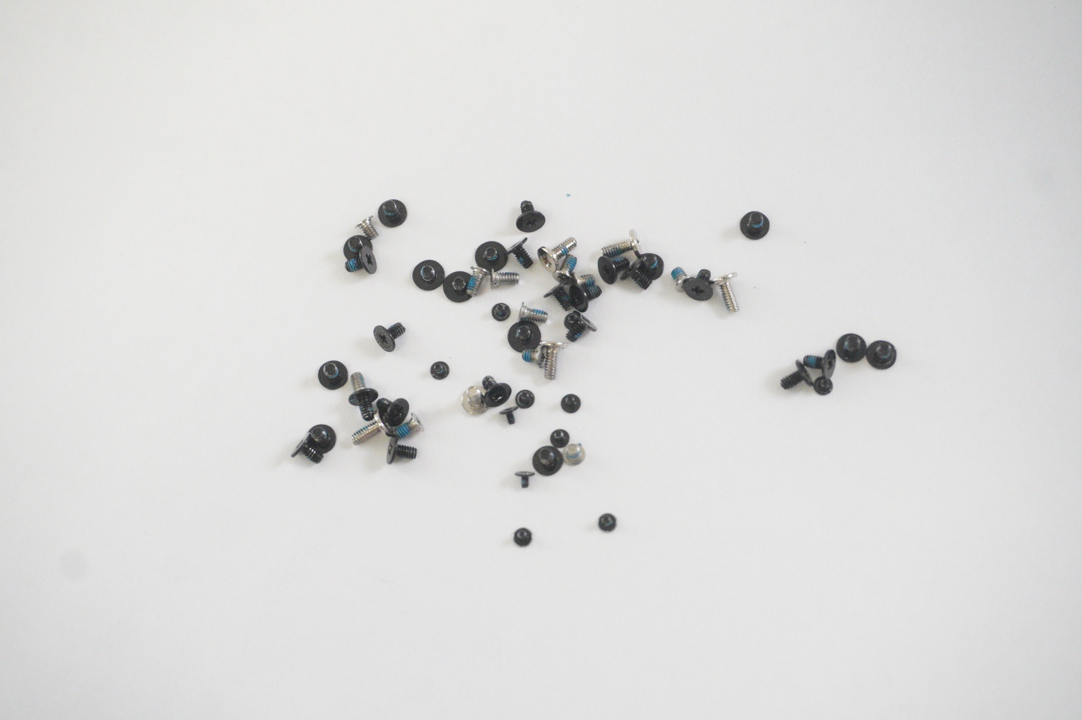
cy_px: 360
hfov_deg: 36.9
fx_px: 1621
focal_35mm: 54
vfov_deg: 25.0
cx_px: 541
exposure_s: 1/250
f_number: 5.6
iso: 5000
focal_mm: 36
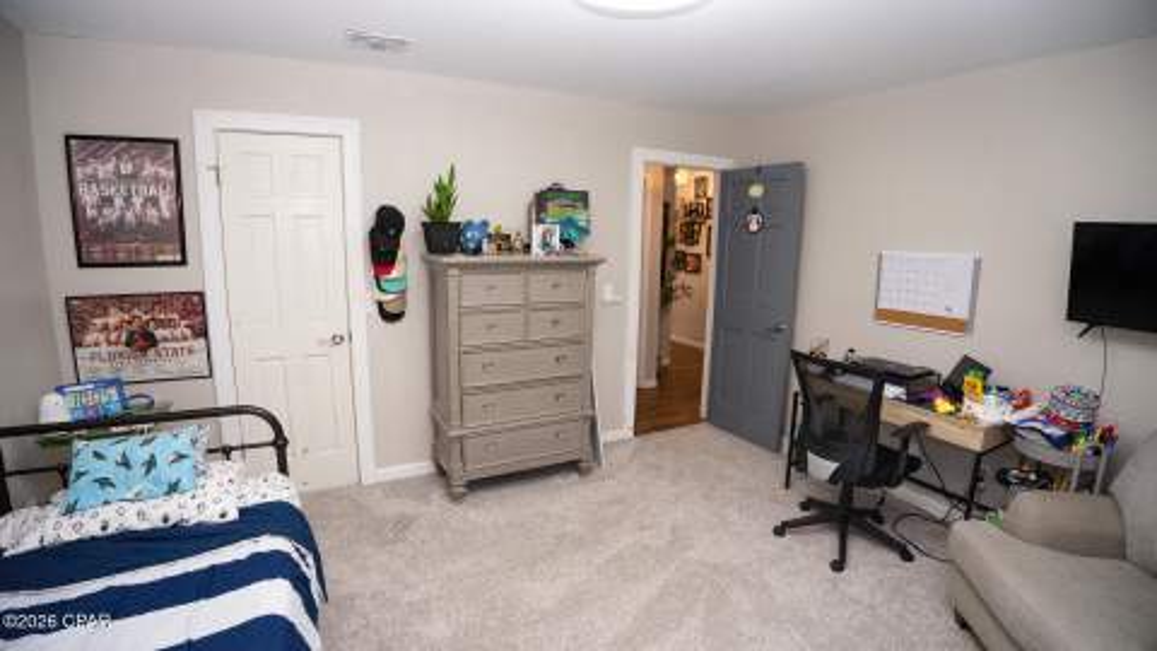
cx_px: 578
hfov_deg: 96.7
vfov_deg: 64.7
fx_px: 514
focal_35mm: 17
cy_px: 326
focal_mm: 16
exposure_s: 1/160
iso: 1250
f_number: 4
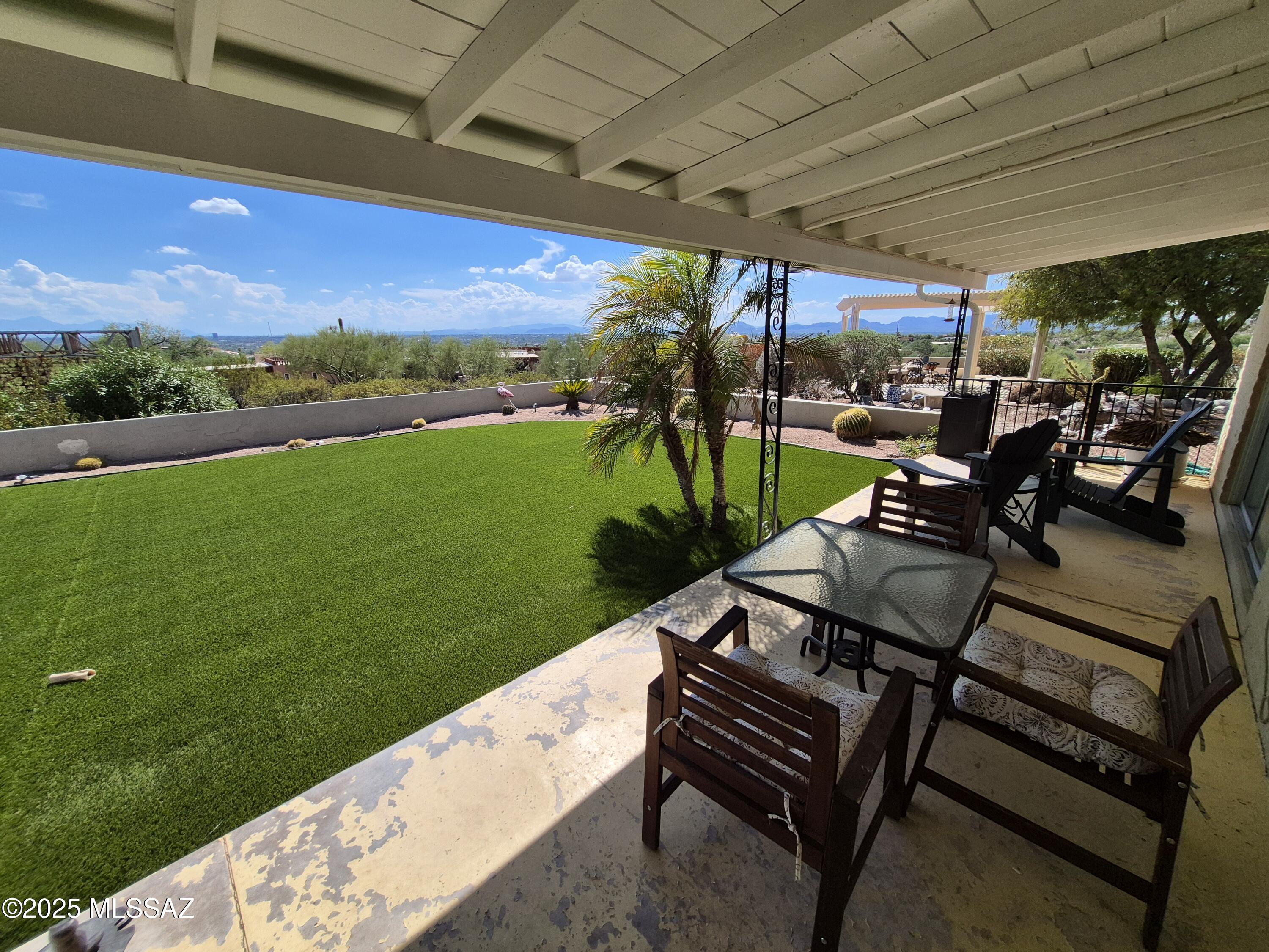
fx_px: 477
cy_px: 476
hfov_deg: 106.2
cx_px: 634
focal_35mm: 13
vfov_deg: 89.9
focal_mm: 1.74
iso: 50
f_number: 2.2
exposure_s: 1/2640
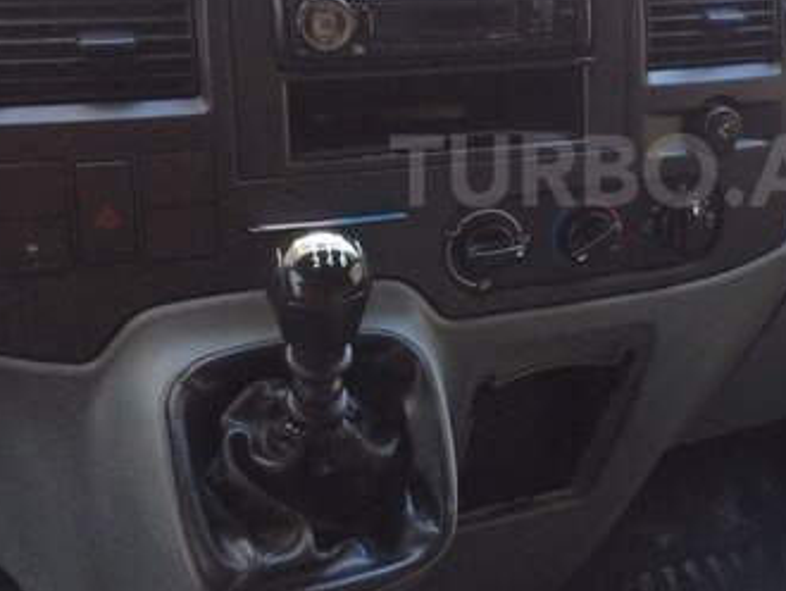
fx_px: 1318
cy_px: 170
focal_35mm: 58
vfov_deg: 25.1
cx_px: 634
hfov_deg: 32.3
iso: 80
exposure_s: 1/33
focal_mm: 4.15
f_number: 2.2
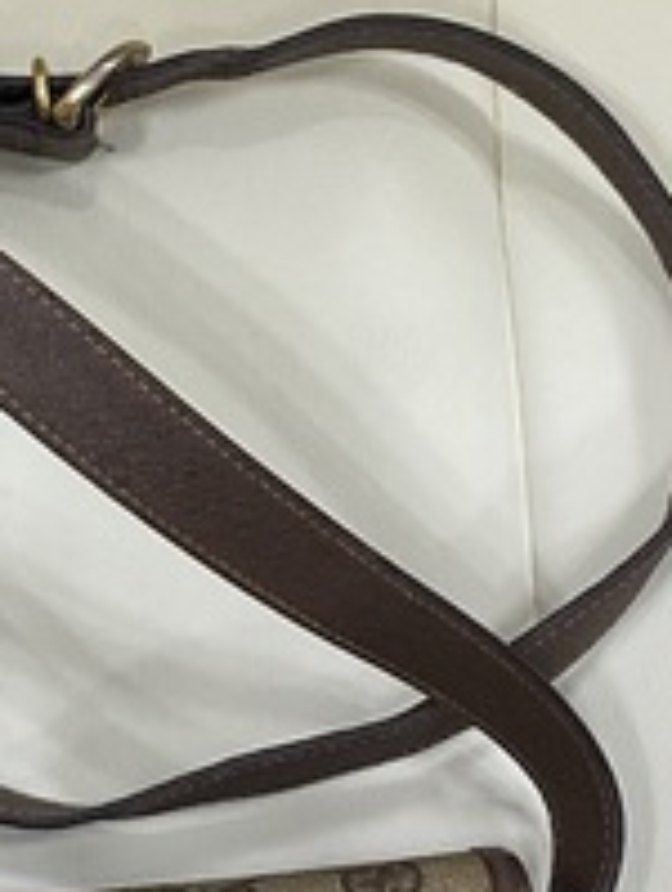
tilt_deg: -78.6
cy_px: 773
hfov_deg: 11.9
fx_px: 3199
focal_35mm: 124
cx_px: 27
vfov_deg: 15.7
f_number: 1.8
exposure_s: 1/100
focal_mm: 3
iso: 40
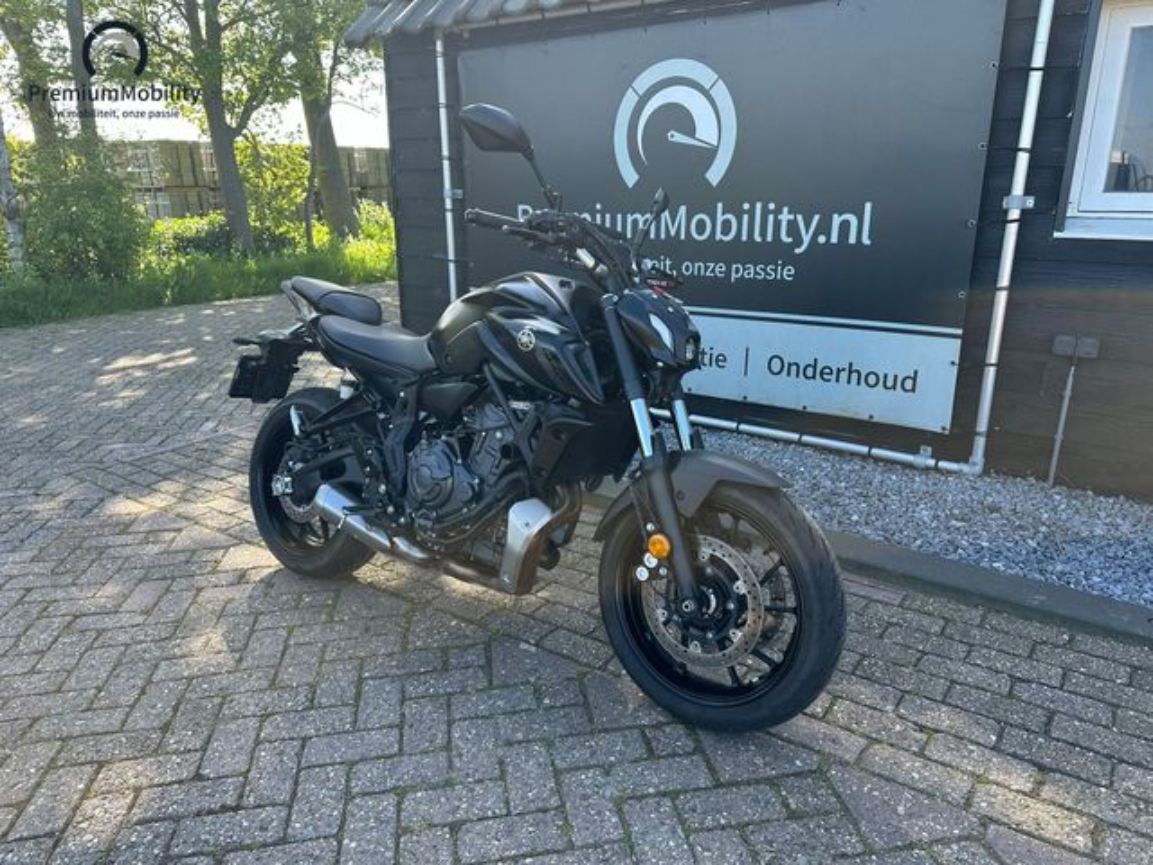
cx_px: 576
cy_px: 432
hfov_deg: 71.6
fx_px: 799
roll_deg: -0.2
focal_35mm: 24
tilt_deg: -17.3
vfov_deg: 56.8
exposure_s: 1/594
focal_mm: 6.86
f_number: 1.78
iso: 80
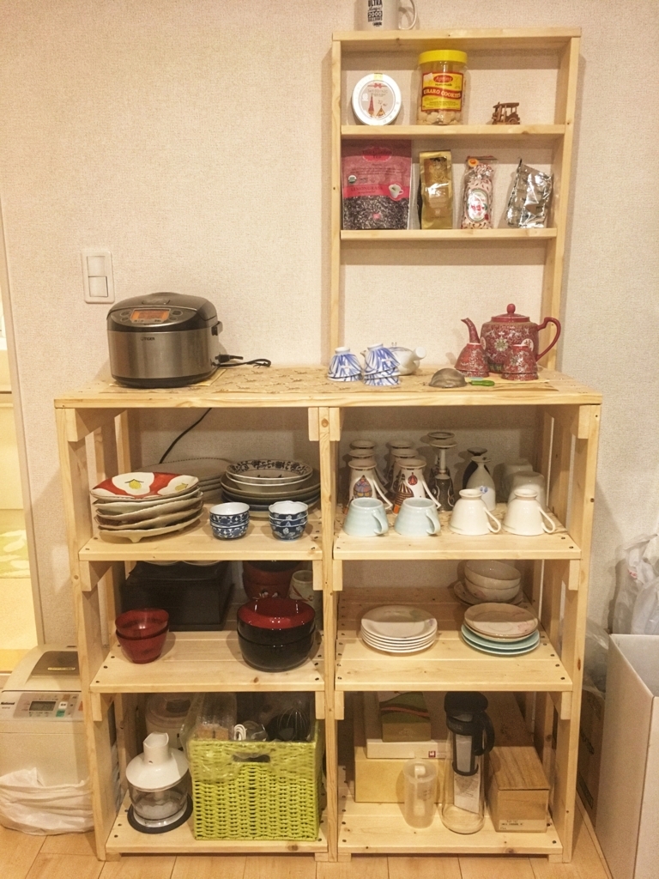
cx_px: 330
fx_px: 736
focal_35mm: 29
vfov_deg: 61.7
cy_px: 440
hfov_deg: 48.2
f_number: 2.2
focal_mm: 4.15
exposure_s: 1/17
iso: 200
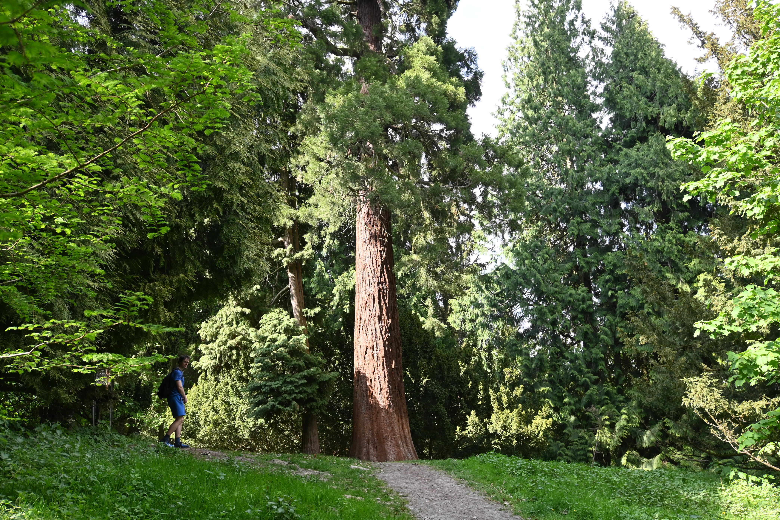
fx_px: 715
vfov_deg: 40.0
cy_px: 260
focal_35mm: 33
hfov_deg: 57.2
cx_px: 390
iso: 200
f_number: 4.5
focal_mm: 22
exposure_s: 1/250
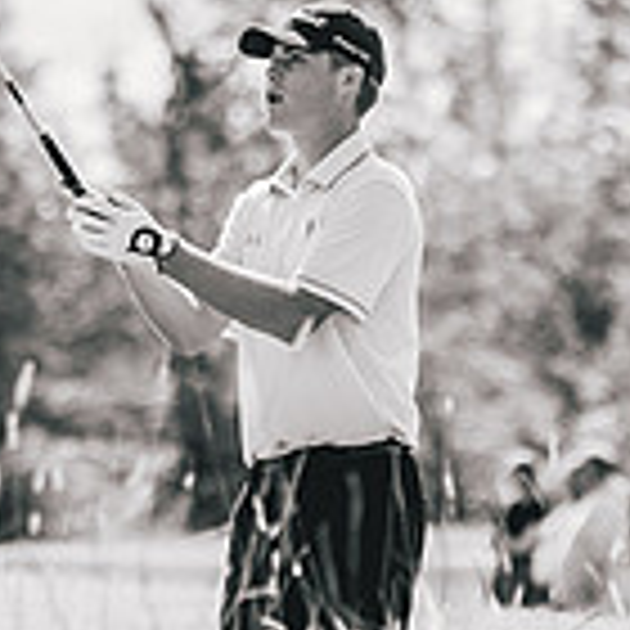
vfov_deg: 2.4
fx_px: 14866
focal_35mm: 722
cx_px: 277
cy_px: 259
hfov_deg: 2.4
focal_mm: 150
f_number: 2.8
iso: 100
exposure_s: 1/1600
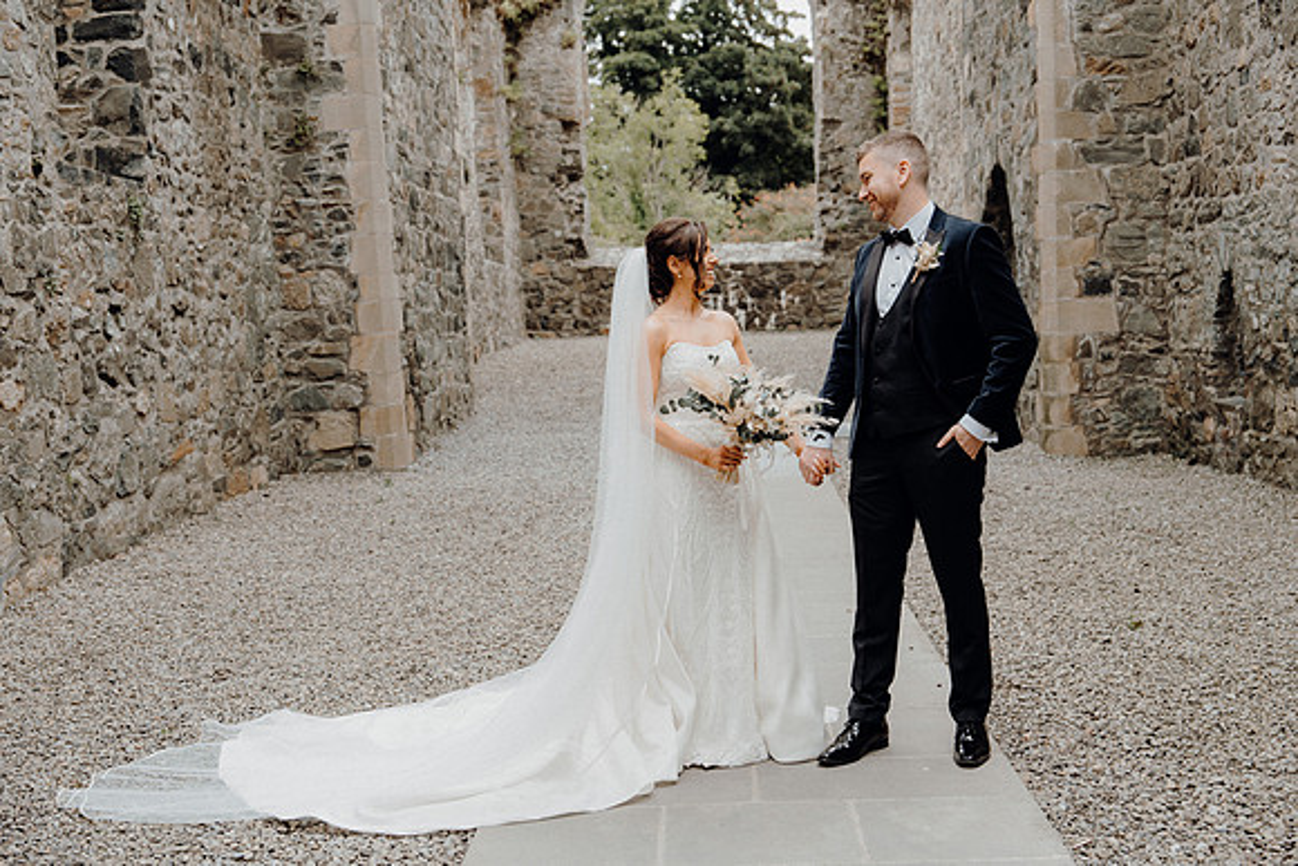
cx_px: 649
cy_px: 433
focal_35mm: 42
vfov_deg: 31.9
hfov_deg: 46.4
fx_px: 1515
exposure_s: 1/160
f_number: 3.5
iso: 125
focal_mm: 42
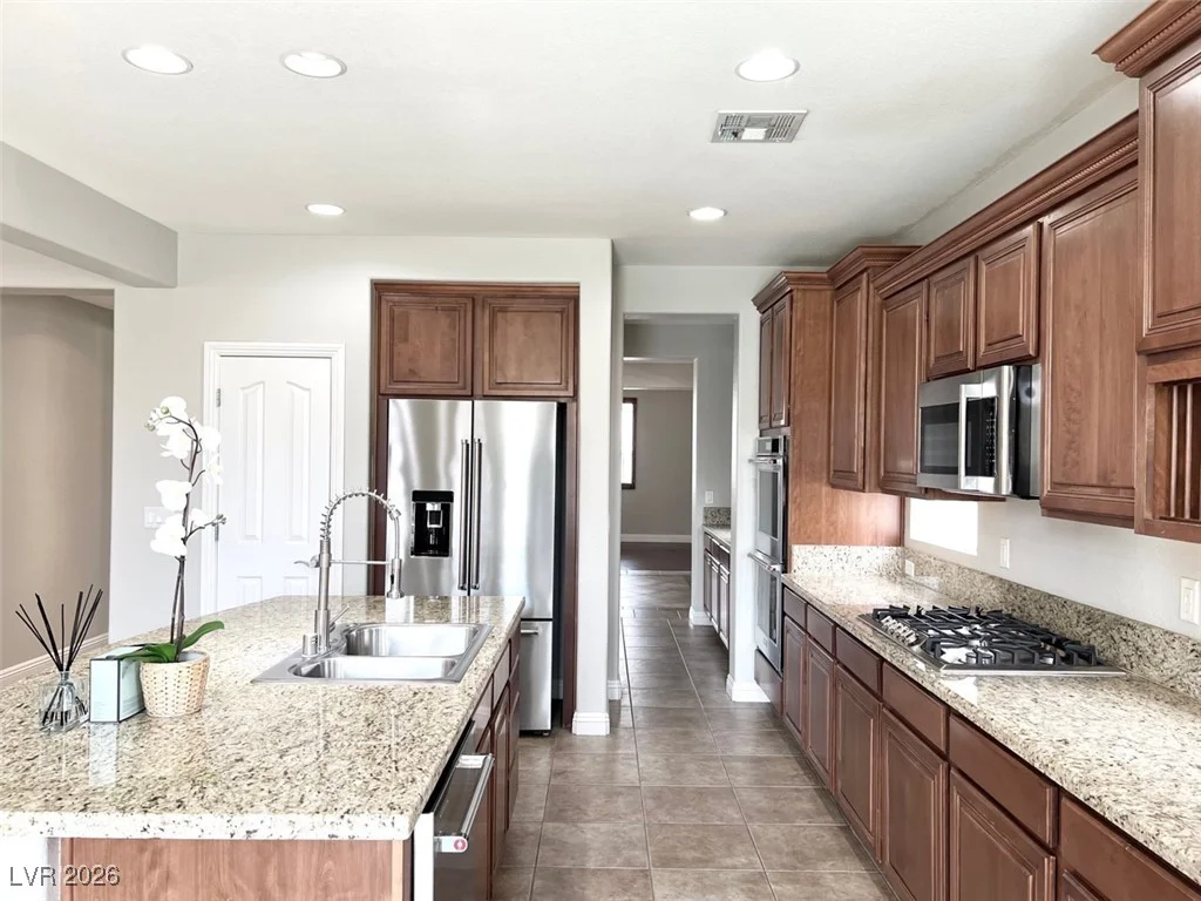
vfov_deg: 53.1
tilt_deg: -0.4
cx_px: 600
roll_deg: -0.5
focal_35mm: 26
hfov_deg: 67.3
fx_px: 902
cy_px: 450
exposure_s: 1/120
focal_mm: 5.7
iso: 80
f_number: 1.5
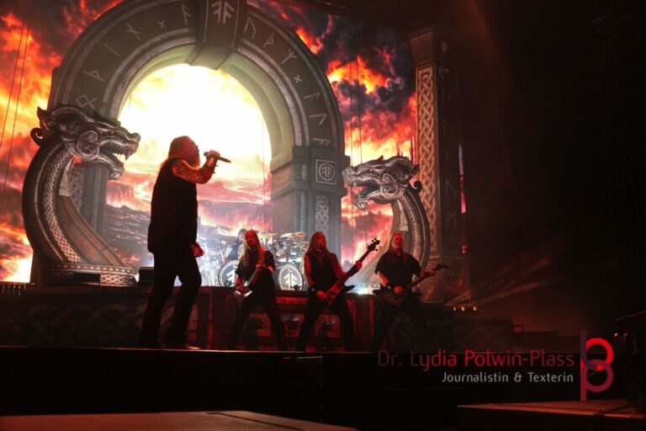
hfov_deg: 55.1
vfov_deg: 38.4
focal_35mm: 34
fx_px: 619
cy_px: 216
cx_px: 323
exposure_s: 1/160
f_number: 4
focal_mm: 23
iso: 1600
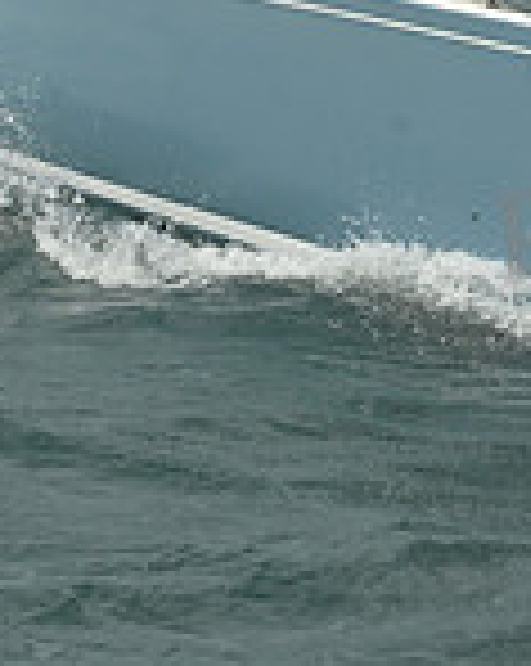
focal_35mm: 258
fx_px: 5079
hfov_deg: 6.0
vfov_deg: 7.3
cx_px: 263
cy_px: -459
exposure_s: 1/1250
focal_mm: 70
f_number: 13
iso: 320
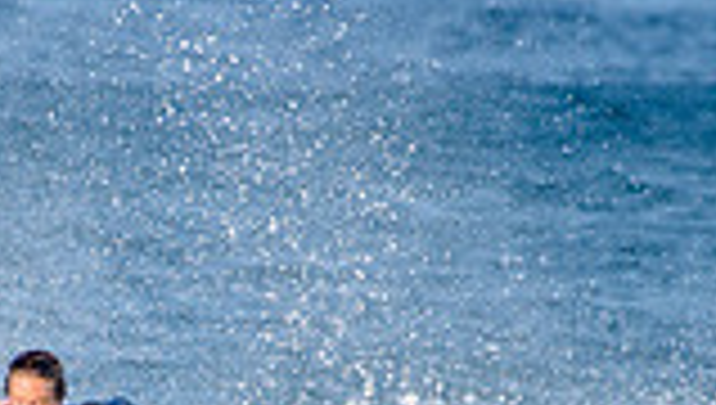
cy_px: 510
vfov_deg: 0.5
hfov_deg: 0.9
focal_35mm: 2339
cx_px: 63
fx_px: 44474
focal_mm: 500
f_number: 5.6
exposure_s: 1/2000
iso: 250
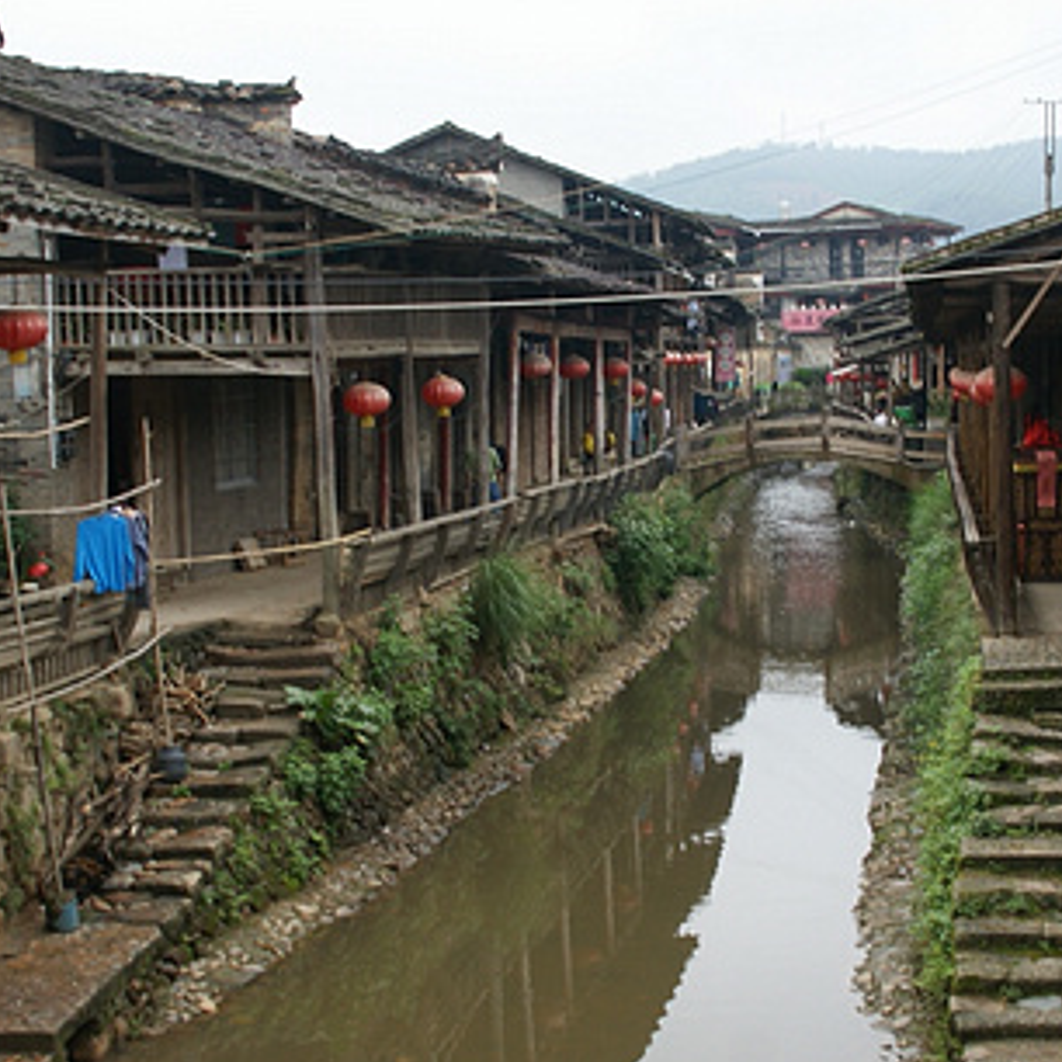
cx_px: 639
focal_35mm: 64
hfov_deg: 26.8
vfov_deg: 26.9
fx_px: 2221
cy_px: 554
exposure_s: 1/60
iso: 100
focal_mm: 22
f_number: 8
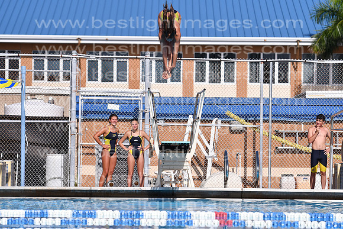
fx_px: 1744
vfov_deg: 7.5
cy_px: 114
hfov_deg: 11.2
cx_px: 172
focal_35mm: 183
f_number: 4.5
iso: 280
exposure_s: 1/8000
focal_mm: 122
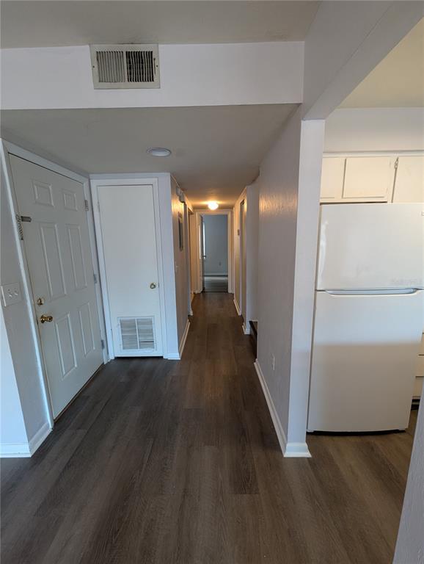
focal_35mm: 13
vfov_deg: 106.1
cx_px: 212
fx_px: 212
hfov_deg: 90.0
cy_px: 282
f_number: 2.2
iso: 378
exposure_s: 1/60
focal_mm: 1.95
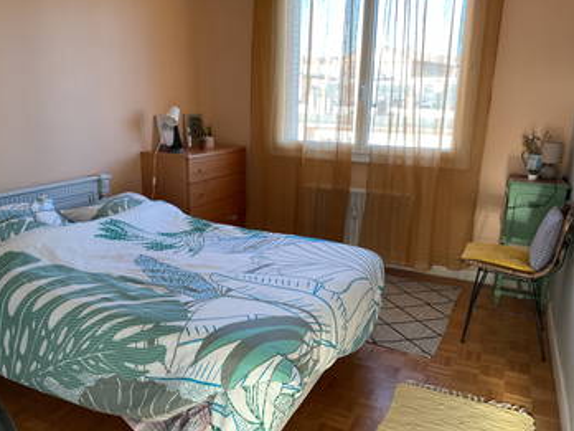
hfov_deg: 60.0
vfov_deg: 46.8
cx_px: 279
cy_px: 218
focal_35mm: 30
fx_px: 497
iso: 50
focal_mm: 3
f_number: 1.8
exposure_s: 1/60
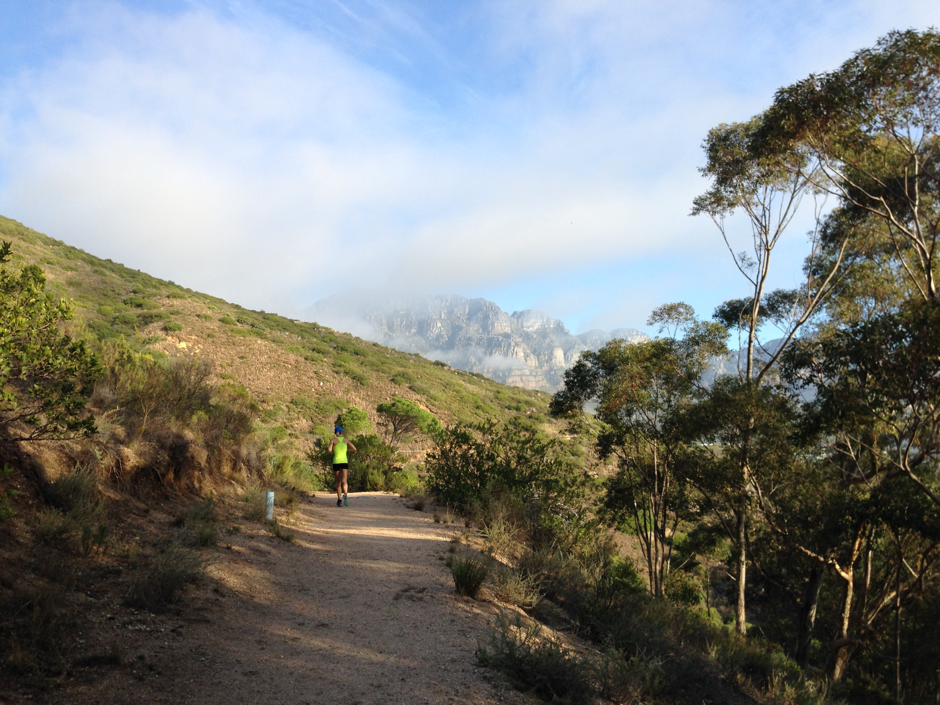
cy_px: 352
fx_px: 896
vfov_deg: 42.9
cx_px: 470
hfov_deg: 55.4
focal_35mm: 33
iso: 50
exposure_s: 1/686
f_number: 2.4
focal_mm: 4.12
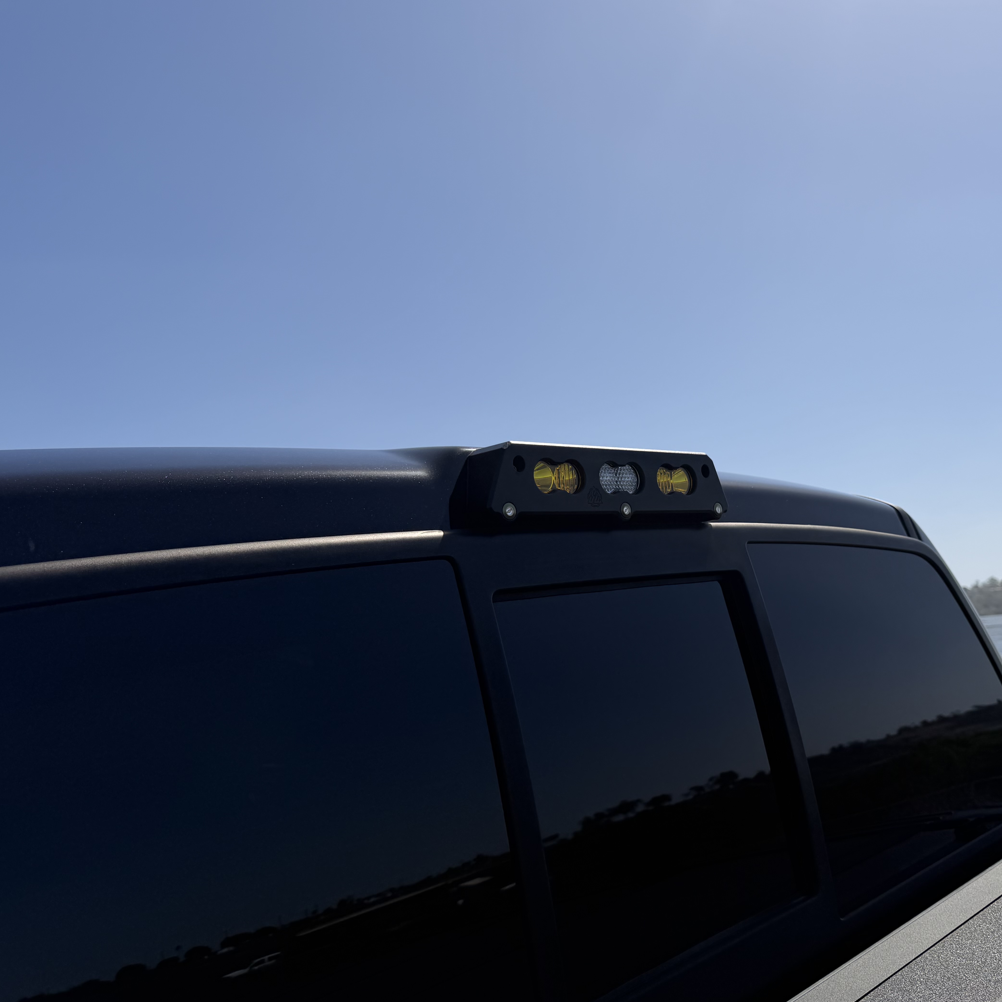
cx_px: 662
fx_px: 950
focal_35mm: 29
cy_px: 498
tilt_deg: +7.7
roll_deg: +5.0
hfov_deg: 54.6
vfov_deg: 55.6
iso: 80
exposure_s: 1/10309
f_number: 1.78
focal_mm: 6.76
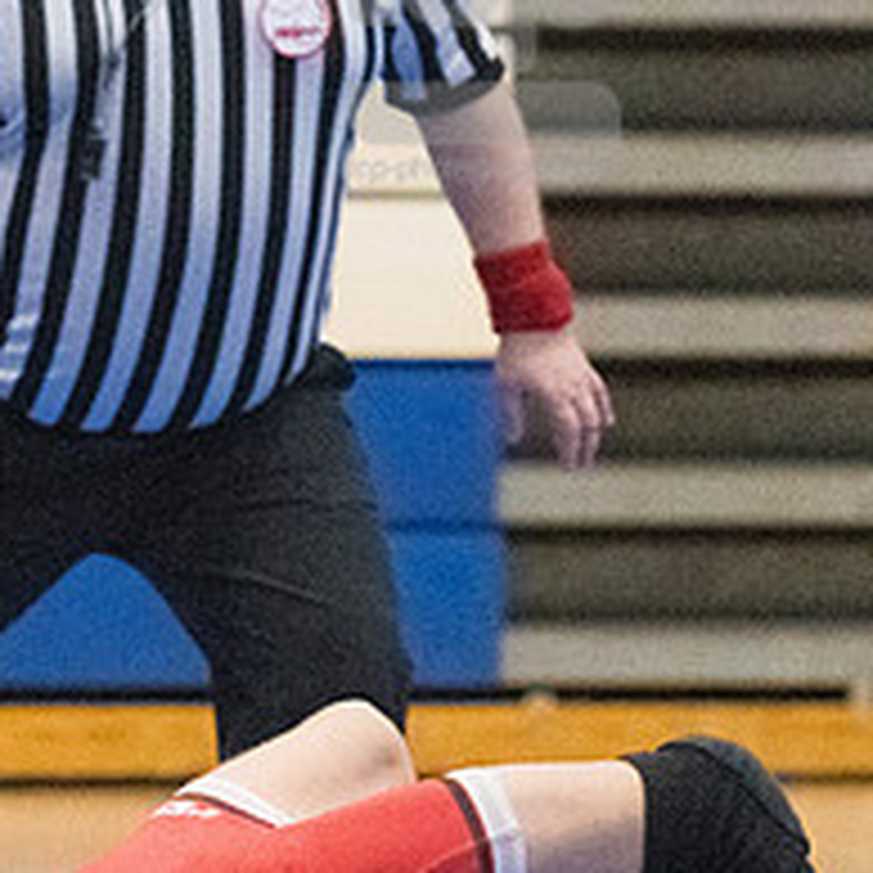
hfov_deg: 2.7
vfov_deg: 2.7
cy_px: 644
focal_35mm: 647
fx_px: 18461
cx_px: -153
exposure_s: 1/1600
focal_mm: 170
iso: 10000
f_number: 4.5
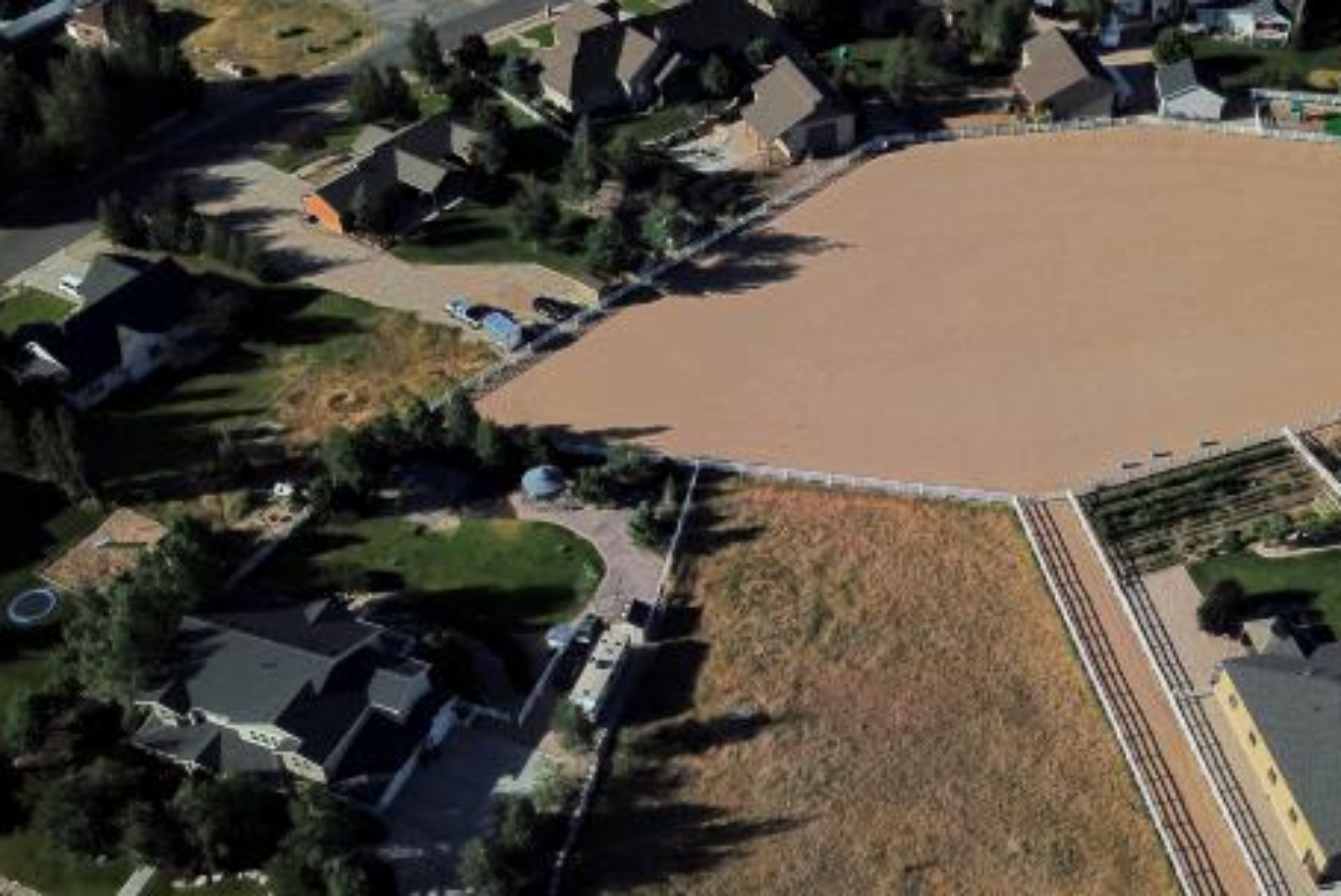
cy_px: 613
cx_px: 819
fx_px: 1416
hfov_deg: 50.3
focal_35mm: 38
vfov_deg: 34.7
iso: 100
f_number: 2.2
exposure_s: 1/3610
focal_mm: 4.73
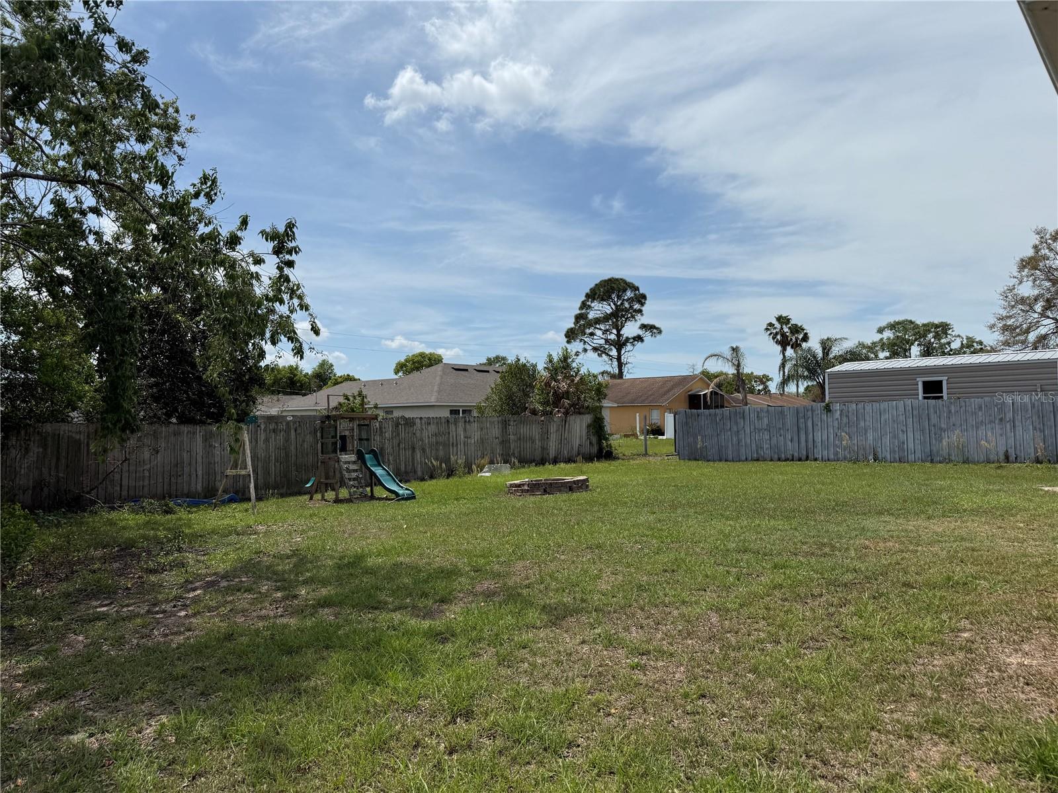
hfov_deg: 71.6
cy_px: 396
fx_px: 734
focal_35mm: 24
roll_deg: +0.8
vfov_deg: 56.8
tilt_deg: +2.7
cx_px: 529
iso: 80
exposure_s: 1/9091
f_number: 1.78
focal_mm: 6.76
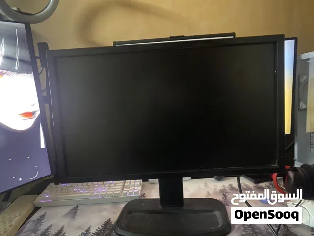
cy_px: 118
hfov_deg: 67.3
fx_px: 236
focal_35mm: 26
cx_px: 157
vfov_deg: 53.1
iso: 500
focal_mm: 4.25
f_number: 1.8
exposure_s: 1/8
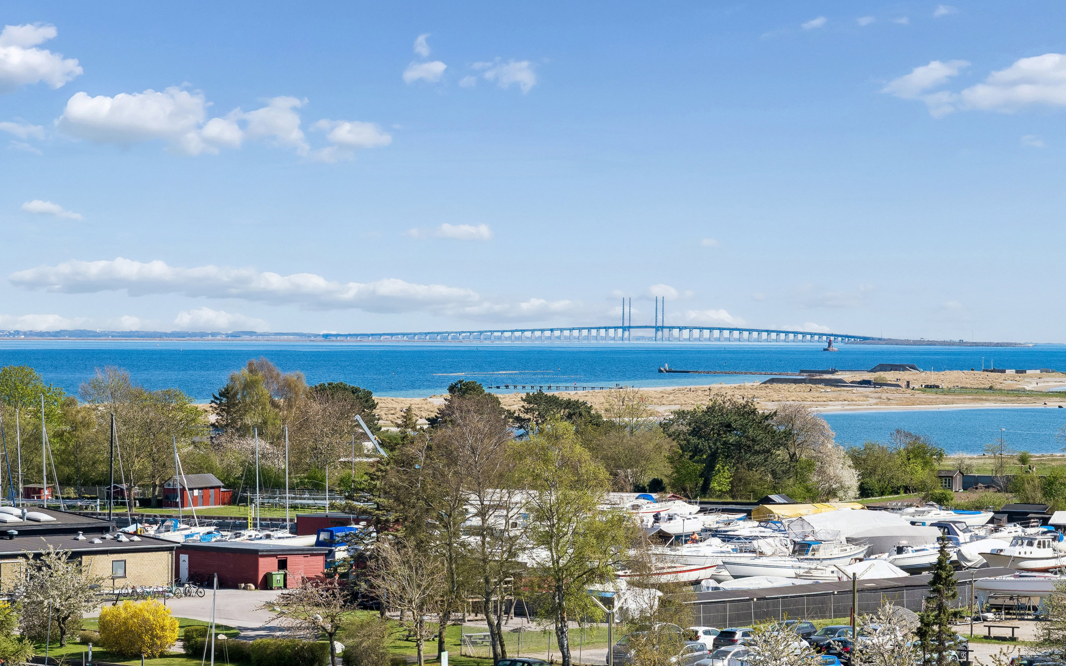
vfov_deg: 10.8
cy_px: 314
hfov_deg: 17.2
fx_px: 3516
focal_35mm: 121
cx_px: 588
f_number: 13
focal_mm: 70
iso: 160
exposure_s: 1/200
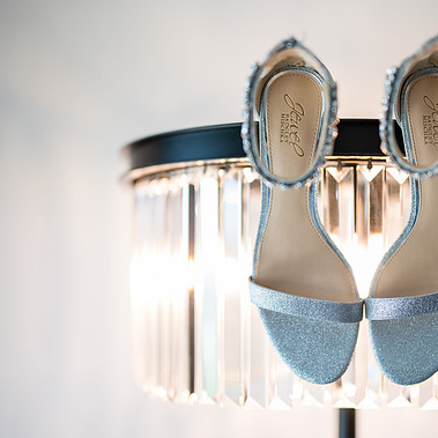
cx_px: 310
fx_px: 930
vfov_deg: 26.5
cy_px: 220
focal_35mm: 65
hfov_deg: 26.3
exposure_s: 1/1000
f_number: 1.2
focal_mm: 50
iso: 250
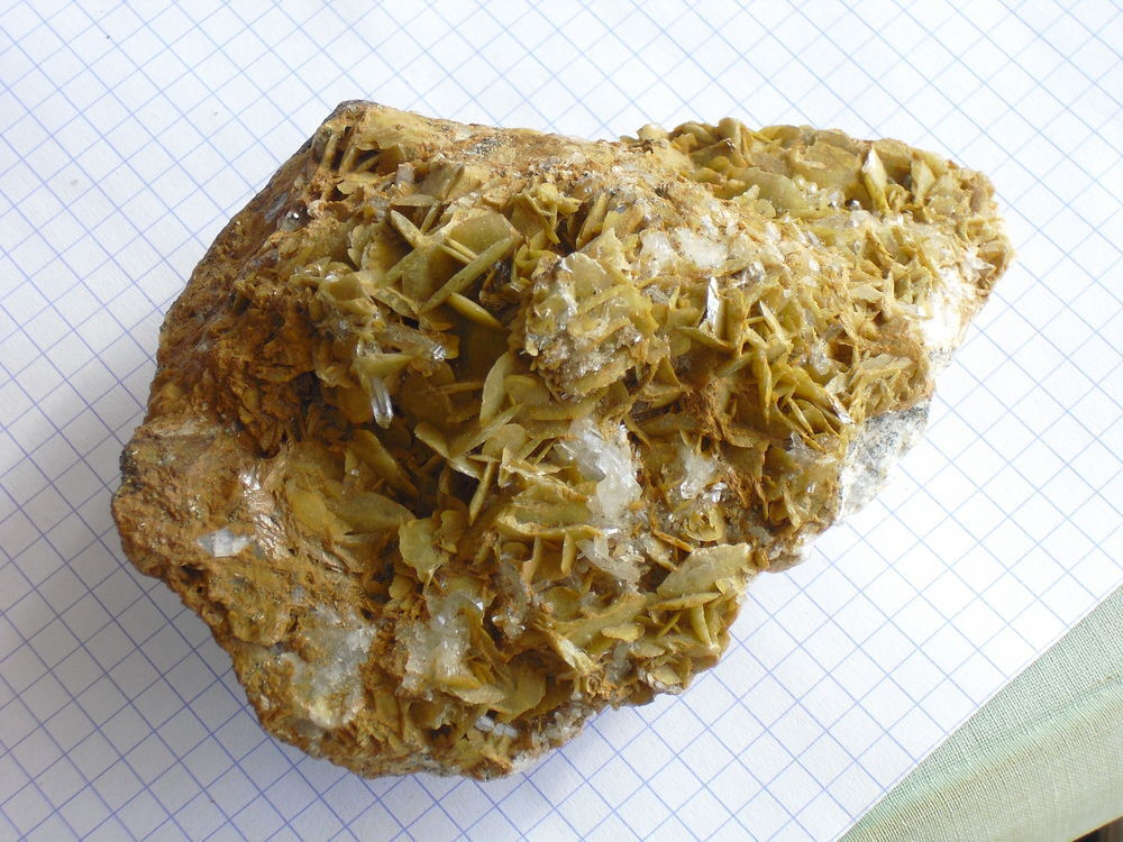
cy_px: 421
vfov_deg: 16.6
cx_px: 562
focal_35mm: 89
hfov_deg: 22.0
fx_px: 2887
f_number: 5.1
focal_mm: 15.7
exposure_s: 1/80
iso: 200
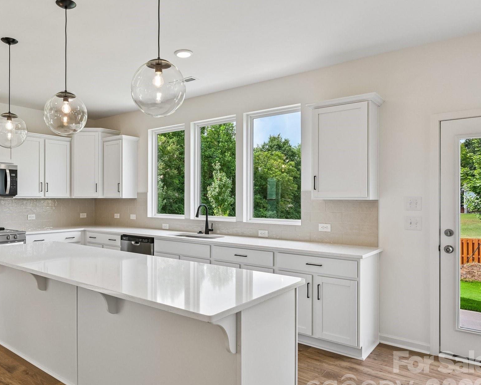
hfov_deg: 64.9
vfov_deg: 54.9
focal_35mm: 26
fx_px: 370
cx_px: 175
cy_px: 200
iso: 100
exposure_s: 1/25
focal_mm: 21
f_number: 8
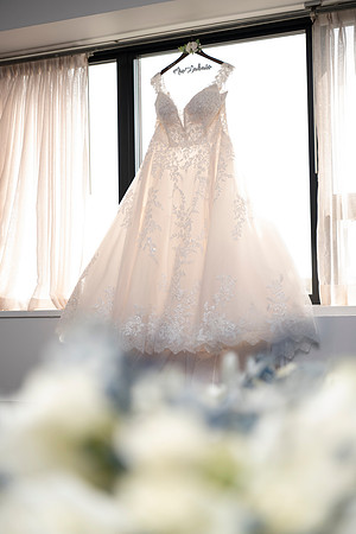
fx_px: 771
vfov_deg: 38.2
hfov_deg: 26.0
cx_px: 178
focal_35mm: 52
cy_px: 267
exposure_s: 1/100
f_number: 2.8
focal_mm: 52
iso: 50
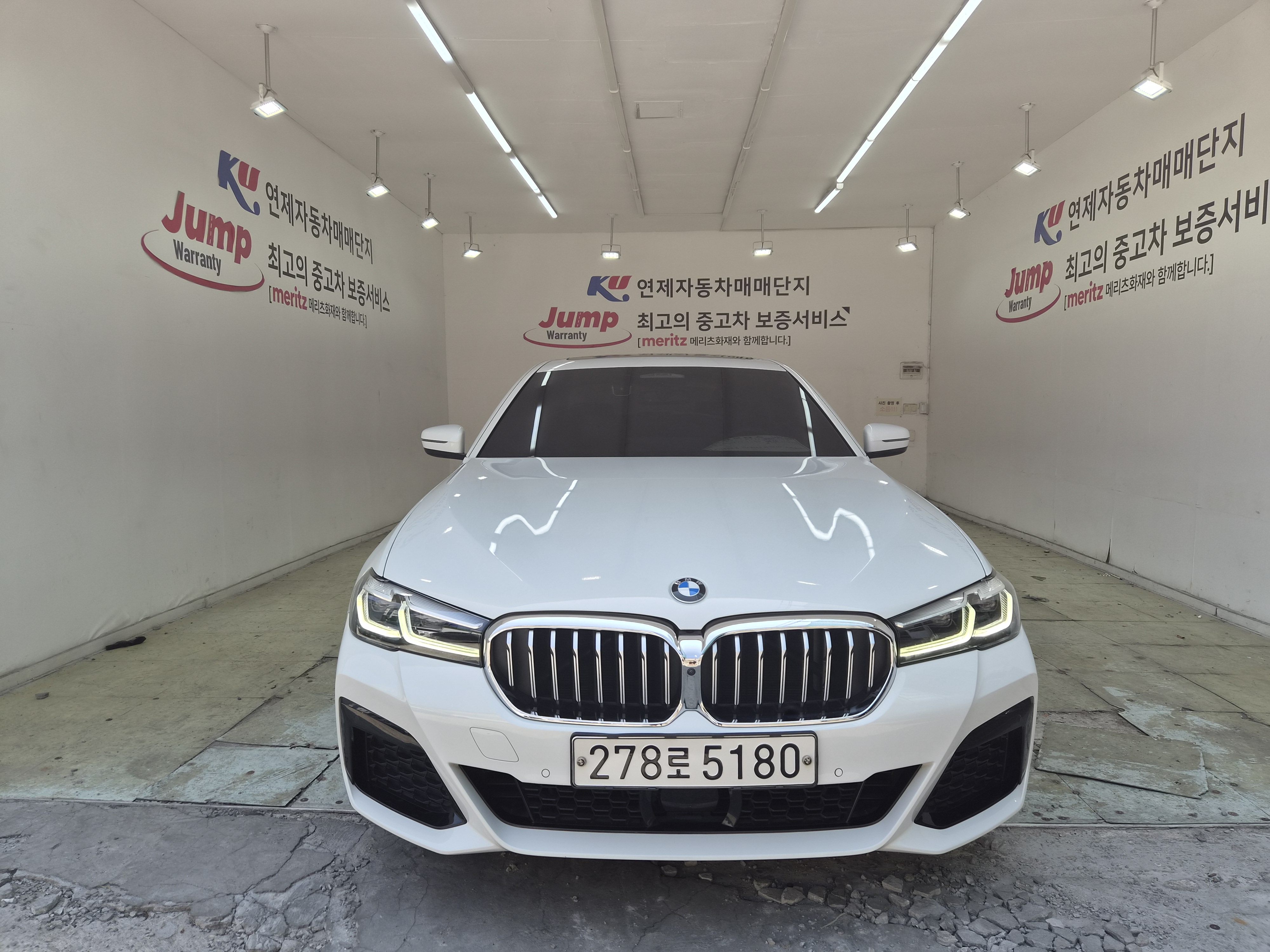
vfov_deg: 58.9
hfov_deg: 73.9
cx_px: 635
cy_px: 476
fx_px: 844
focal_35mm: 23
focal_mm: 5.4
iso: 80
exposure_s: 1/1528
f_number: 1.8
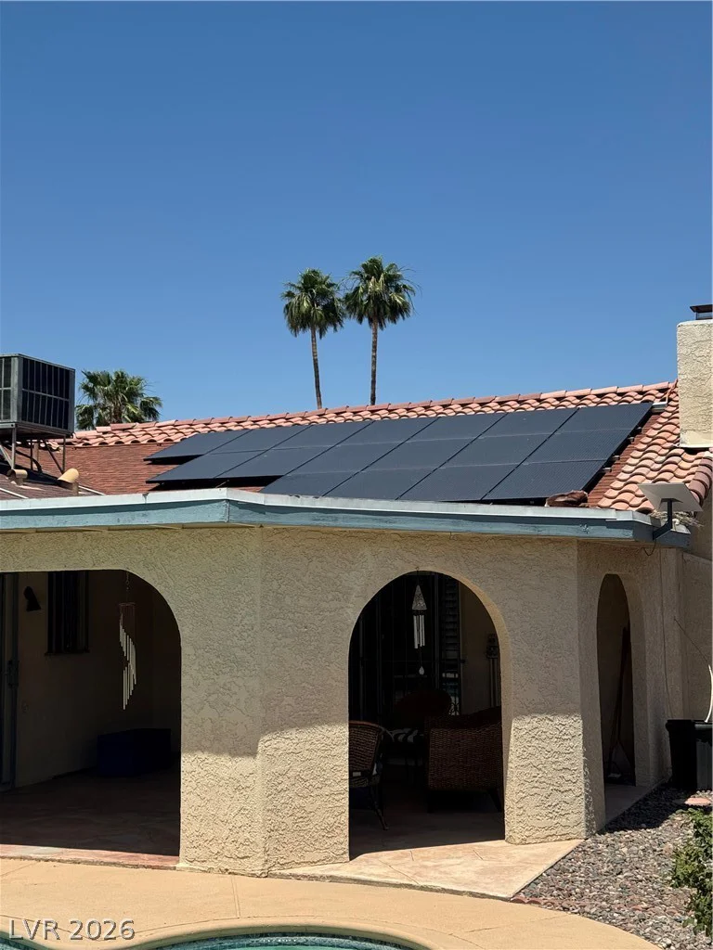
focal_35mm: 48
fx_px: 1318
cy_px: 475
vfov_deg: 39.7
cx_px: 356
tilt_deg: +2.9
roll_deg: +0.8
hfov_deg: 30.3
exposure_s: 1/5848
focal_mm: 6.76
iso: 64
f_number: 1.78
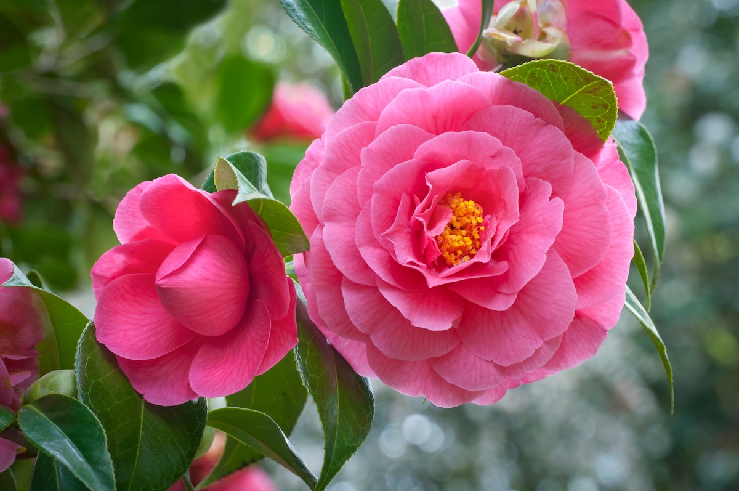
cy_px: 246
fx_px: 2460
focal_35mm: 120
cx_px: 370
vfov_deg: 11.4
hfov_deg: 17.1
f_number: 14
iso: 100
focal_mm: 80
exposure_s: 1/4
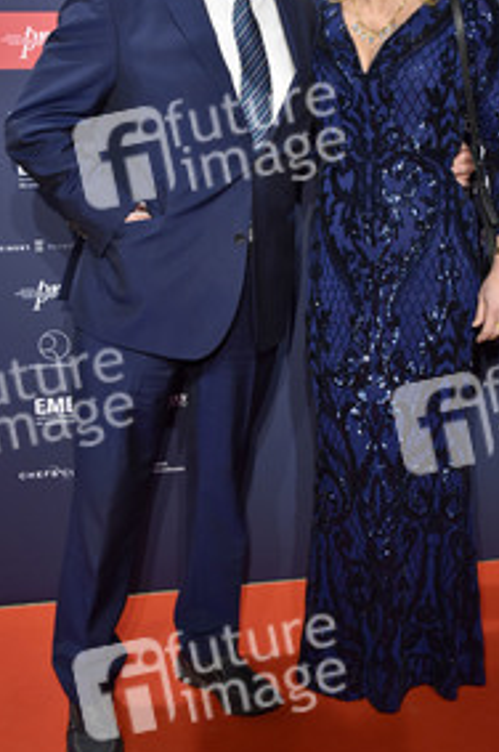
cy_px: 279
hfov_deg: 28.0
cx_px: 287
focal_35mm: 48
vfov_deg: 40.8
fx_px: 1000
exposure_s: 1/160
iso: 1000
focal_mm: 34
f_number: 6.3
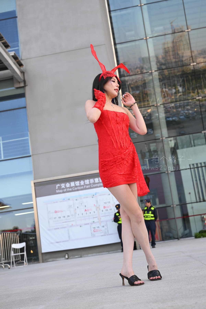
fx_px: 403
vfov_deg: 41.9
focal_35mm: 47
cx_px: 103
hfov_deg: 28.6
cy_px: 154
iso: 560
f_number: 4
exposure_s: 1/400
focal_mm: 47
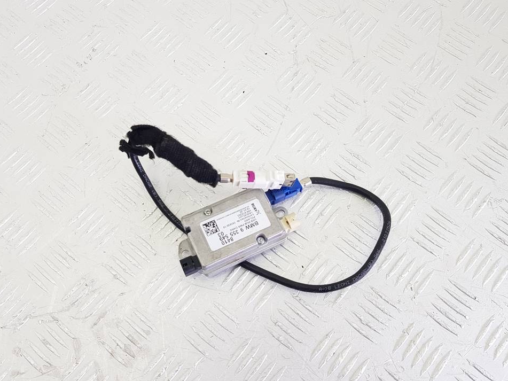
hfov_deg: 63.4
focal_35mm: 28
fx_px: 411
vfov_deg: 49.7
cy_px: 204
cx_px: 251
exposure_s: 1/100
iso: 40
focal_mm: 4.2
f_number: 1.7
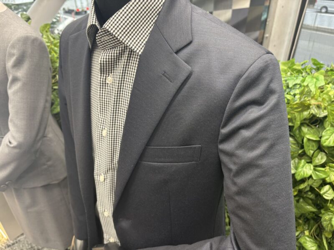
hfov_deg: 67.3
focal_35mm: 26
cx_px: 167
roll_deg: +0.0
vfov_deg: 53.1
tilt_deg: -31.7
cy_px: 125
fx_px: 251
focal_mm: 5.96
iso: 125
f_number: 1.6
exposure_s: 1/100
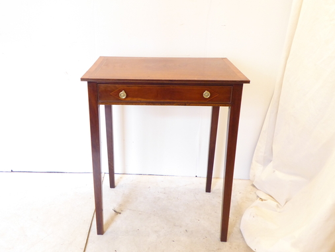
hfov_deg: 56.4
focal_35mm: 32
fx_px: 310
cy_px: 111
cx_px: 137
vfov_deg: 44.1
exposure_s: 1/8
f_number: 3.4
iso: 400
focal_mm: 4.7
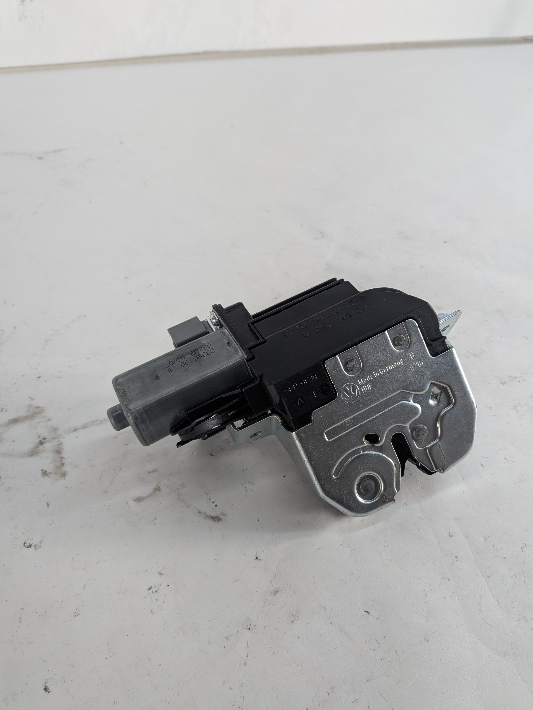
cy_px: 355
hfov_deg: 56.8
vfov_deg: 71.6
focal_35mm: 24
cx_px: 266
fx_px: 493
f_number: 1.7
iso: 36
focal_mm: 4.53
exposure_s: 1/197
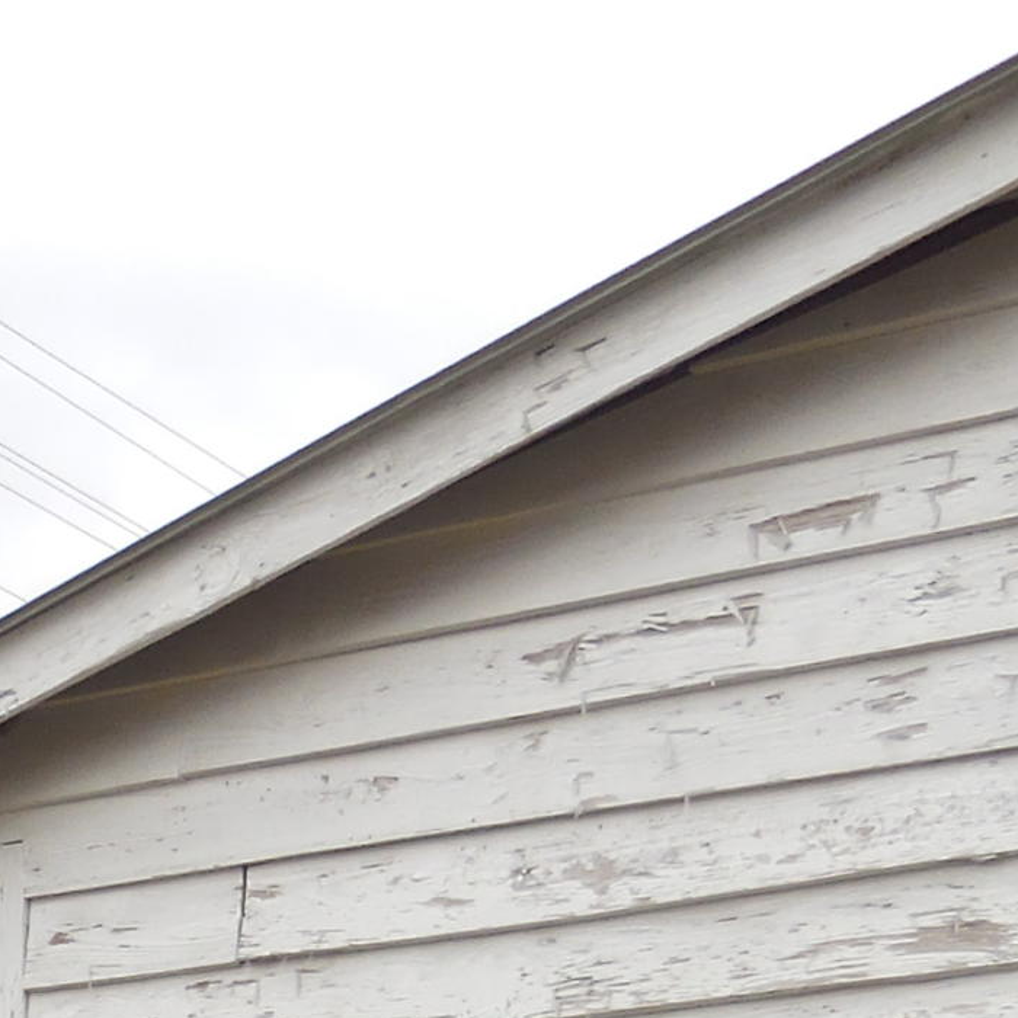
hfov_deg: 13.8
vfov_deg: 13.1
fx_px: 4159
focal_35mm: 125
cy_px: 1556
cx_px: 15
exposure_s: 1/160
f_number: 3.7
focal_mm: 5.9
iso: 125
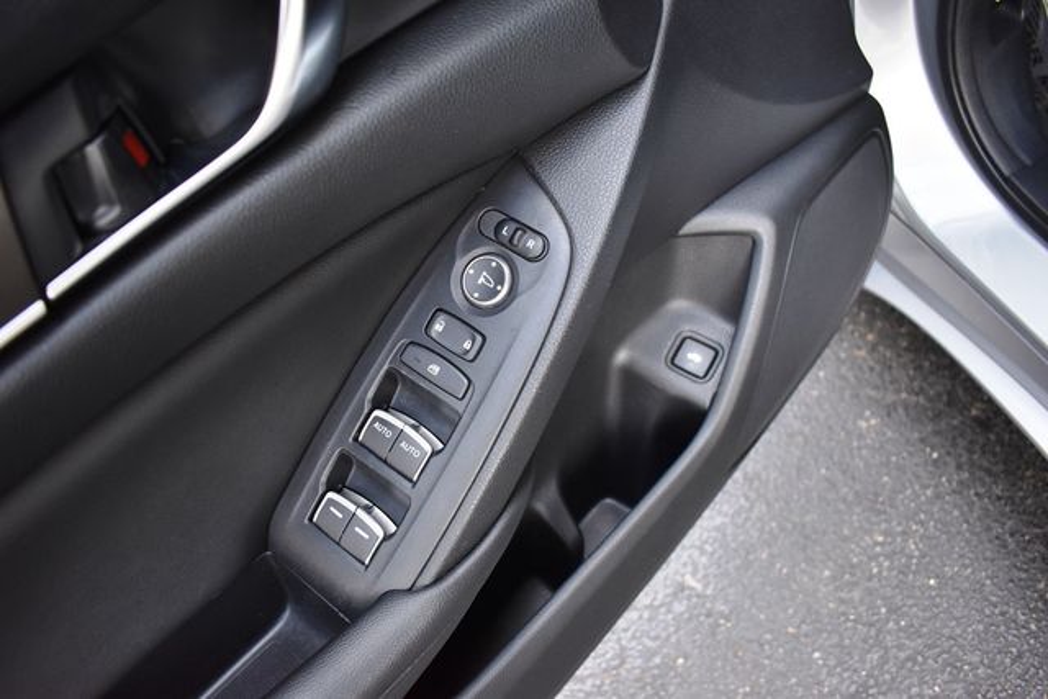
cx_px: 524
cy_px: 350
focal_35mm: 27
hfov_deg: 67.4
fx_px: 786
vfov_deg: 48.0
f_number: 3.5
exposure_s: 1/250
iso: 800
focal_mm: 18
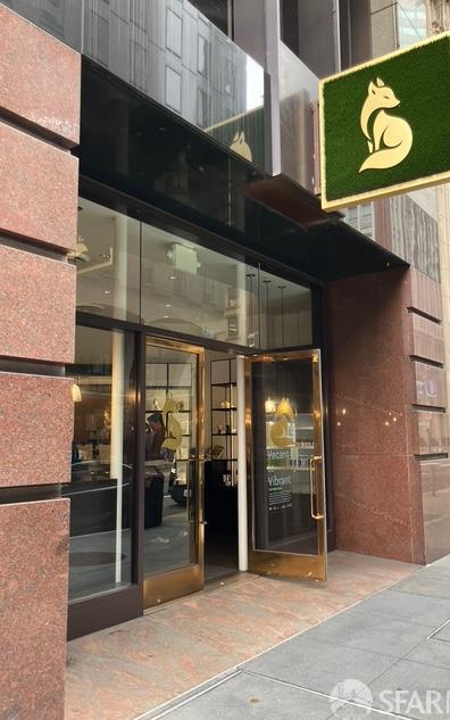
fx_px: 588
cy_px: 363
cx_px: 236
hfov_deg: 41.8
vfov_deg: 62.9
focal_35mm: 30
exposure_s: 1/121
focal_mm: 3.99
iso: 80
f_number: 1.8
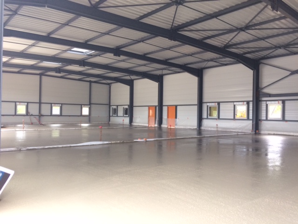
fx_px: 250
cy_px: 112
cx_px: 149
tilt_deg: -0.5
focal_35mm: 29
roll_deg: +0.2
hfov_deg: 61.7
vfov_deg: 48.2
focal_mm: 4.15
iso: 40
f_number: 2.2
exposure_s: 1/33
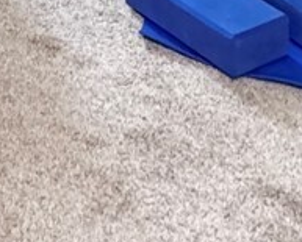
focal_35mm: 113
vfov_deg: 9.3
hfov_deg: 14.5
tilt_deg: -2.7
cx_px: -271
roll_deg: -0.3
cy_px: -573
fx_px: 1012
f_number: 2.2
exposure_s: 1/60
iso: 500
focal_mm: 2.22
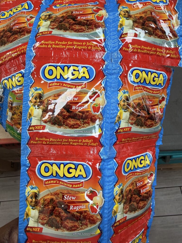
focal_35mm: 24
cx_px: 91
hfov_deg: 56.8
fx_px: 168
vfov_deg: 71.6
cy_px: 122
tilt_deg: -62.5
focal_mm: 2.22
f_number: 2.2
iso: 125
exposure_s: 1/100
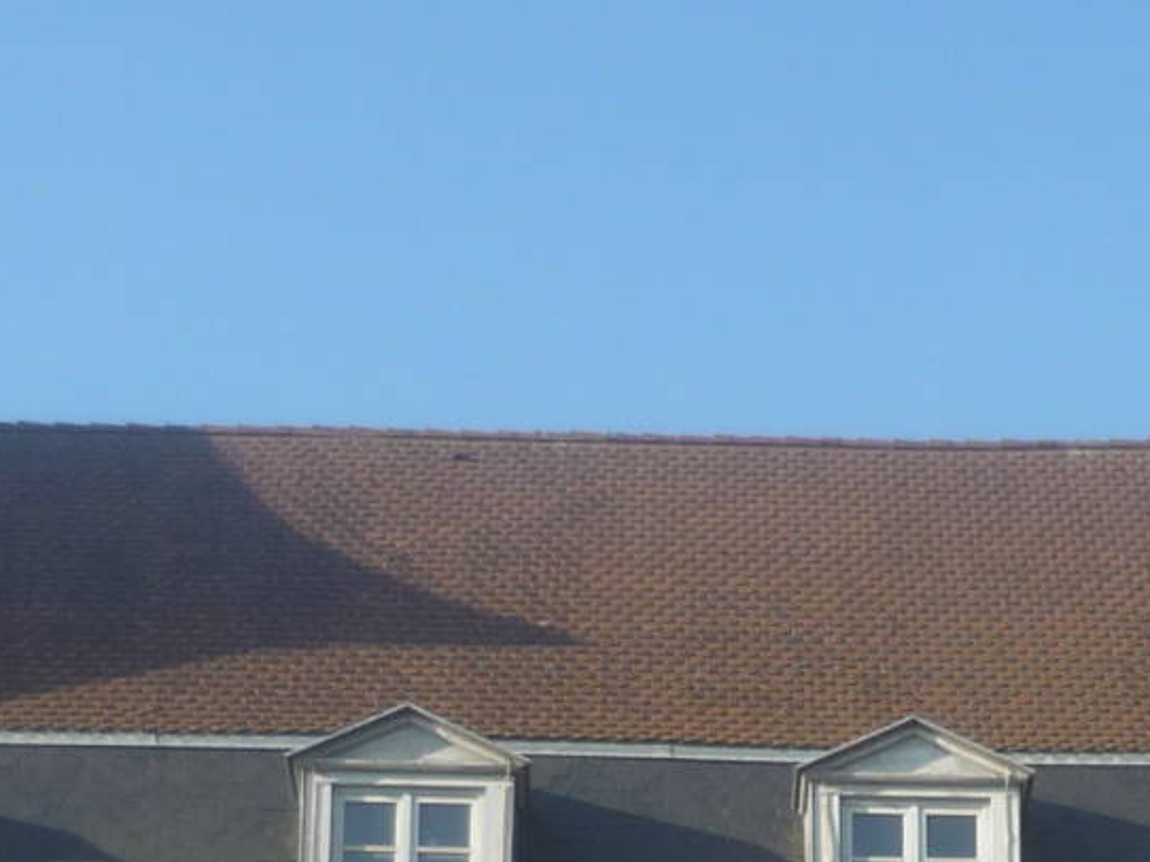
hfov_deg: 16.6
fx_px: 3885
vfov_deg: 12.1
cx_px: 1008
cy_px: 1251
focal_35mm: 117
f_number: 2.8
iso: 100
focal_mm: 5.5
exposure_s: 1/640
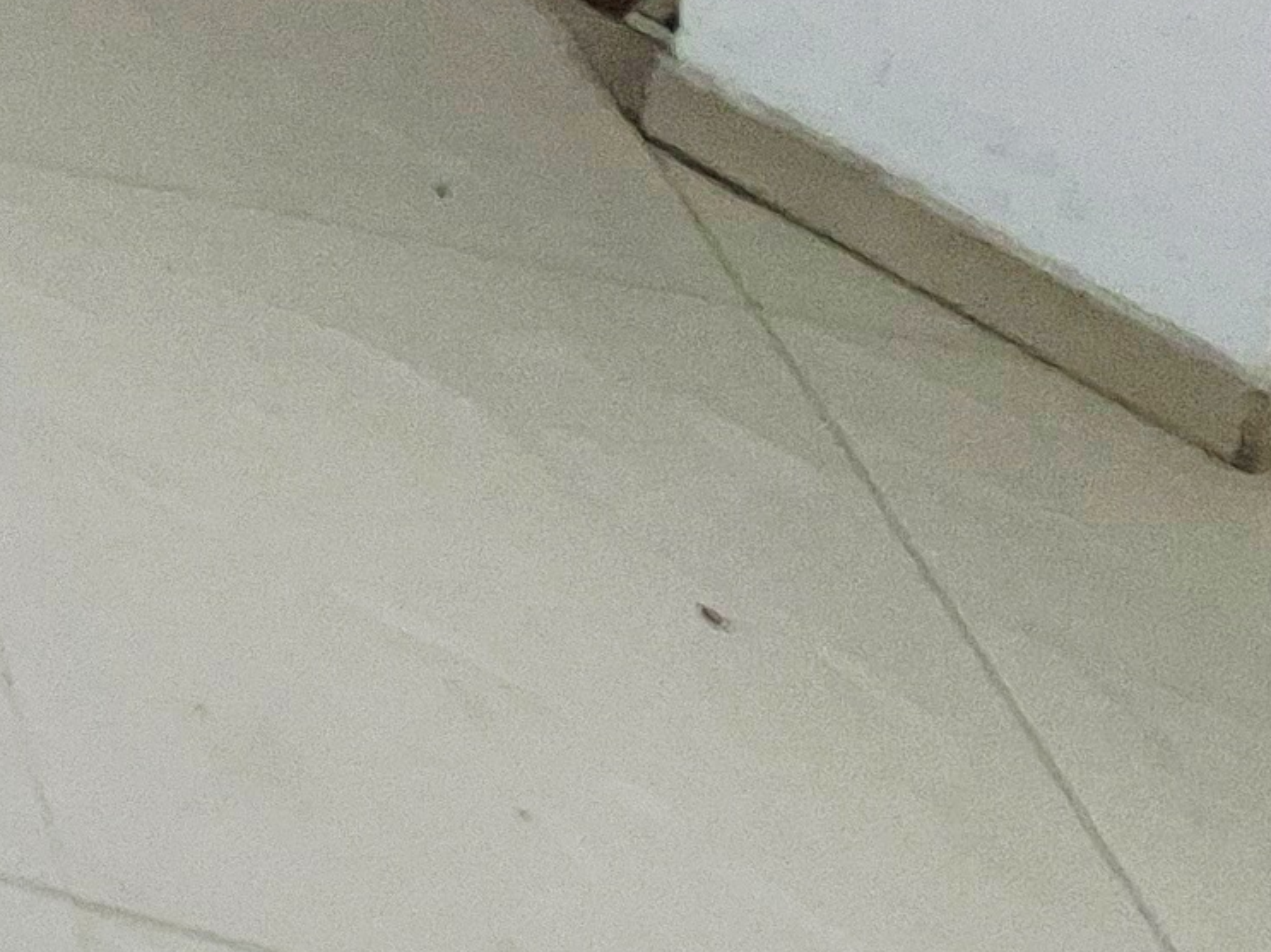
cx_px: -1488
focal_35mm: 70
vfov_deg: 13.1
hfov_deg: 17.0
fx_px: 2570
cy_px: -1562
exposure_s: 1/24
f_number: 2.2
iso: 200
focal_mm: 1.74
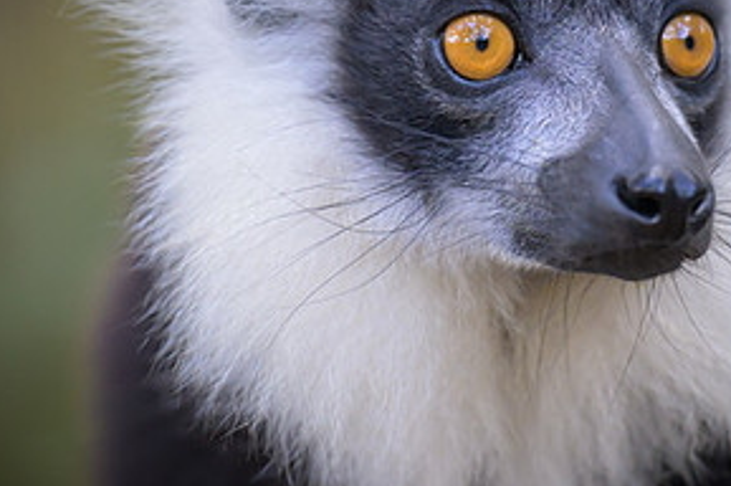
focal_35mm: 402
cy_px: 170
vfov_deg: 3.4
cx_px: 597
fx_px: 8154
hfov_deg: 5.1
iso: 2500
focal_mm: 200
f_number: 4
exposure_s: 1/500
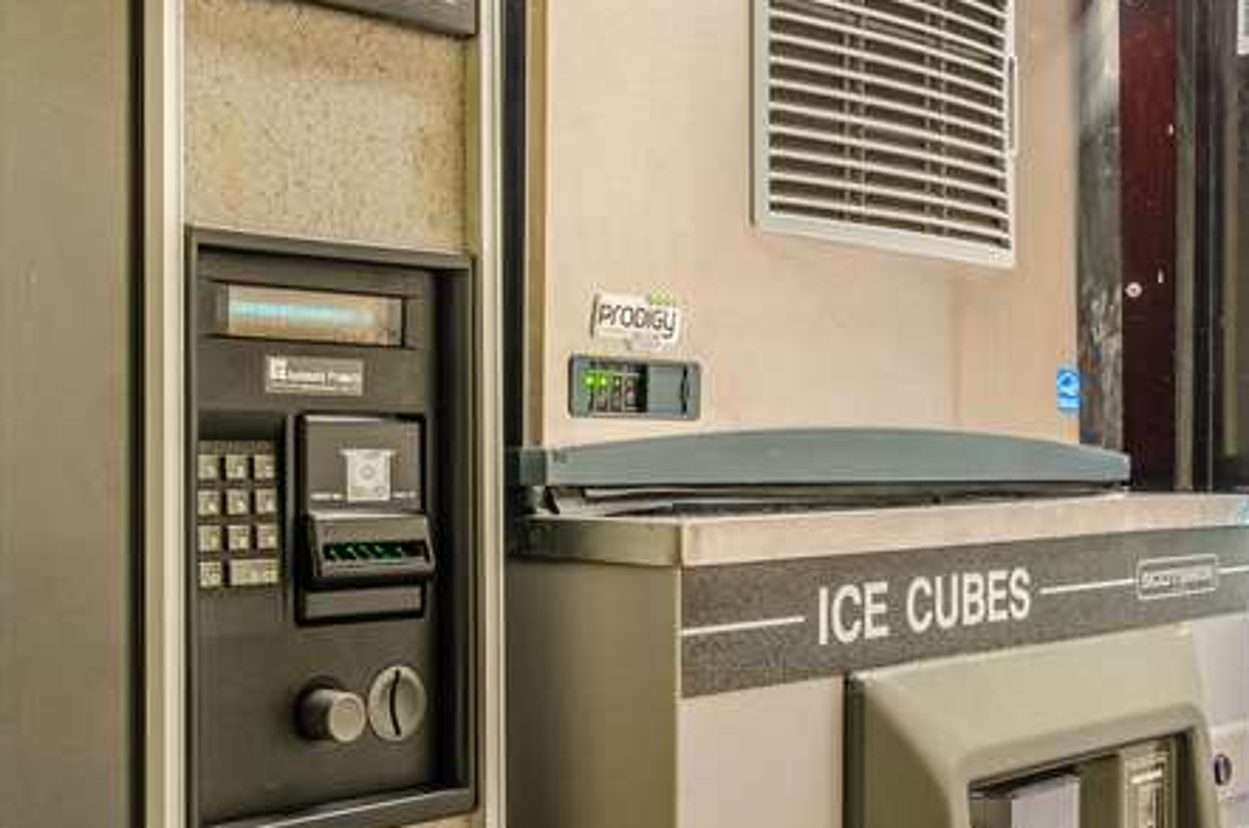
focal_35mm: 45
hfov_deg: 43.2
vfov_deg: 29.5
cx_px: 469
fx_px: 1564
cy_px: 540
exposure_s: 1/4
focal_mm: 13
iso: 200
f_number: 8
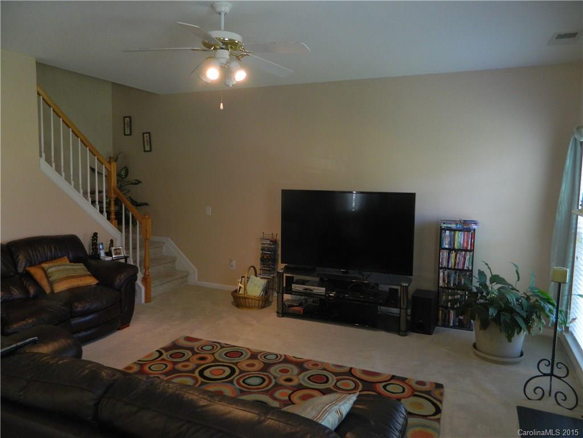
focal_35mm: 25
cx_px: 292
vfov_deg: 54.9
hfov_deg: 69.4
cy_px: 219
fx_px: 421
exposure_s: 1/30
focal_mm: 4.5
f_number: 3.1
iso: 250
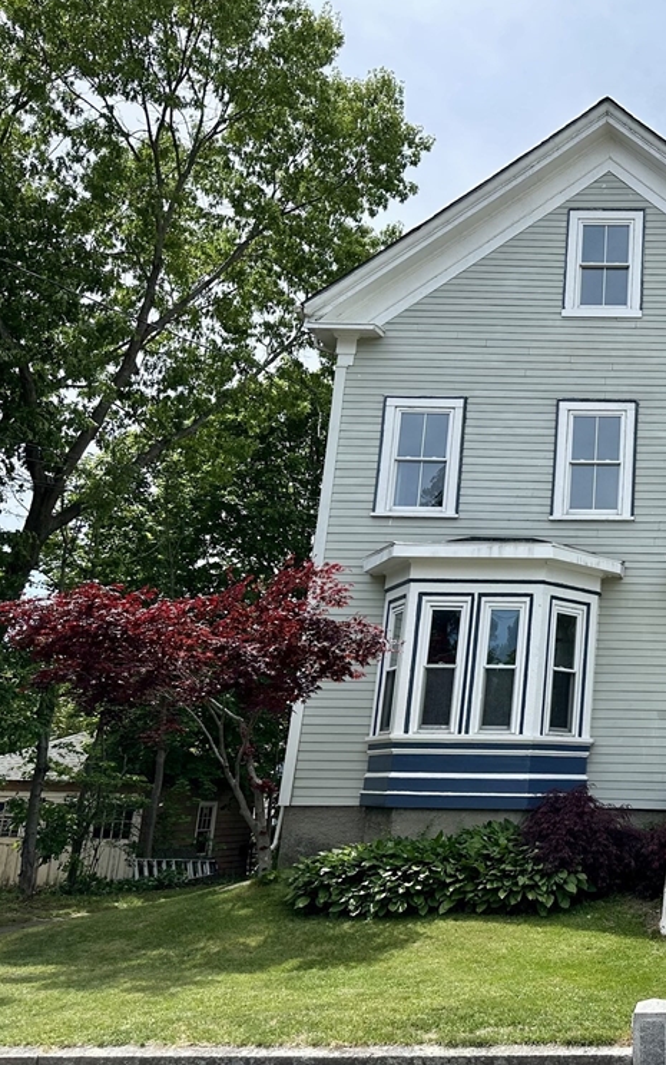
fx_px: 1016
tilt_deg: +14.1
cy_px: 543
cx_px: 728
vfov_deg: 55.3
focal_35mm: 35
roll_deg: -1.4
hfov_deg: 32.1
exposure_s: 1/3717
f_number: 1.78
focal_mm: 6.86
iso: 80
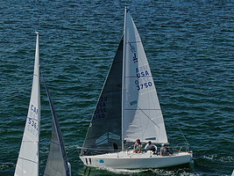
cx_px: 72
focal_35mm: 102
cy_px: 160
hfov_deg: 19.2
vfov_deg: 14.3
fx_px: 689
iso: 100
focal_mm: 8.42
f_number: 3.8
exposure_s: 1/1600
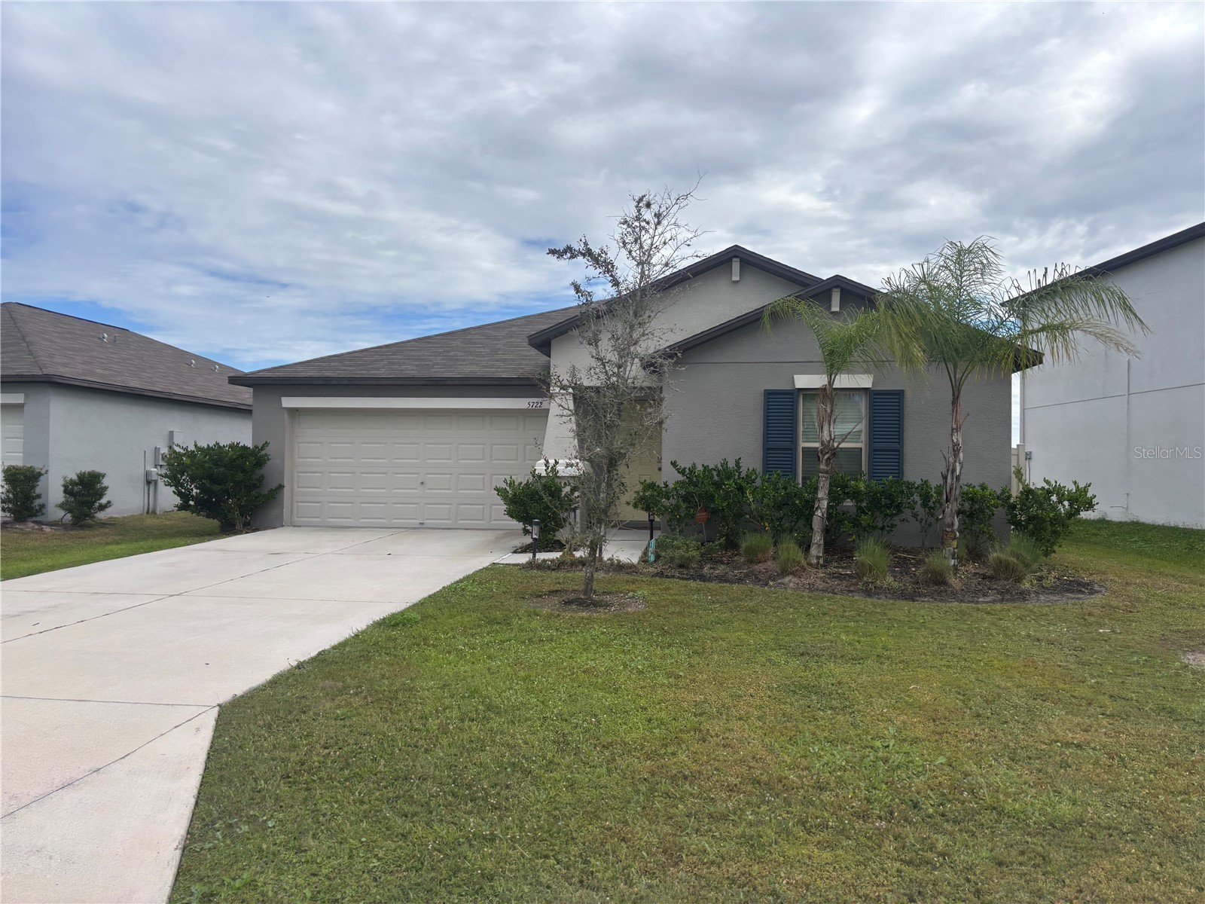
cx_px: 602
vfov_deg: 53.1
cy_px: 452
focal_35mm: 26
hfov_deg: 67.3
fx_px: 905
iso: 50
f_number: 1.6
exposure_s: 1/3205
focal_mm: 5.96
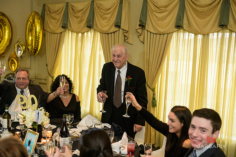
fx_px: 288
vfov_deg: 30.5
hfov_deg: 44.5
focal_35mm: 44
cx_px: 118
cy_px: 78
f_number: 3.2
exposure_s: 1/125
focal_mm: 44
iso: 1000
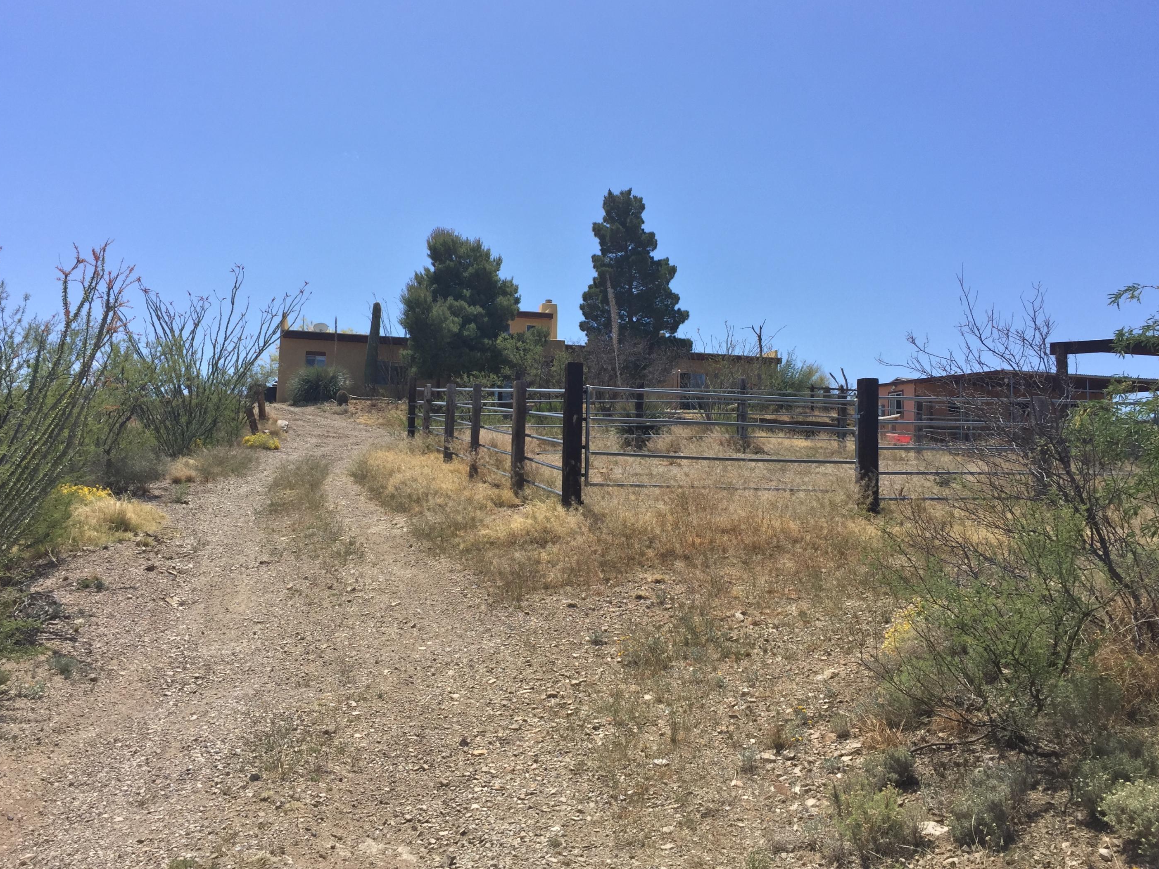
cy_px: 411
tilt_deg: +5.8
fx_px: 1038
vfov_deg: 45.4
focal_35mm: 31
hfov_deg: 58.3
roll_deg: -1.0
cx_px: 574
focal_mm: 4.15
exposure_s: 1/2083
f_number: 2.2
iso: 32
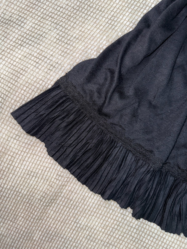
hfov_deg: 56.8
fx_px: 173
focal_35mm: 24
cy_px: 124
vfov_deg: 71.6
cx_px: 94
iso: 64
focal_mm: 6.76
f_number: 1.78
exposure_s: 1/24
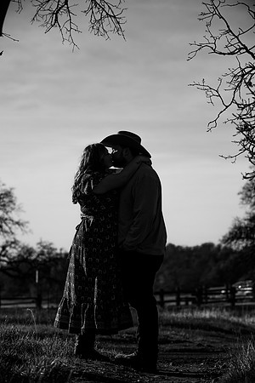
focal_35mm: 120
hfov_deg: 11.4
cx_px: 128
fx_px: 1275
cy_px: 192
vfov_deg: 17.1
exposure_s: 1/2000
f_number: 4.5
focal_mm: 120
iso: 50
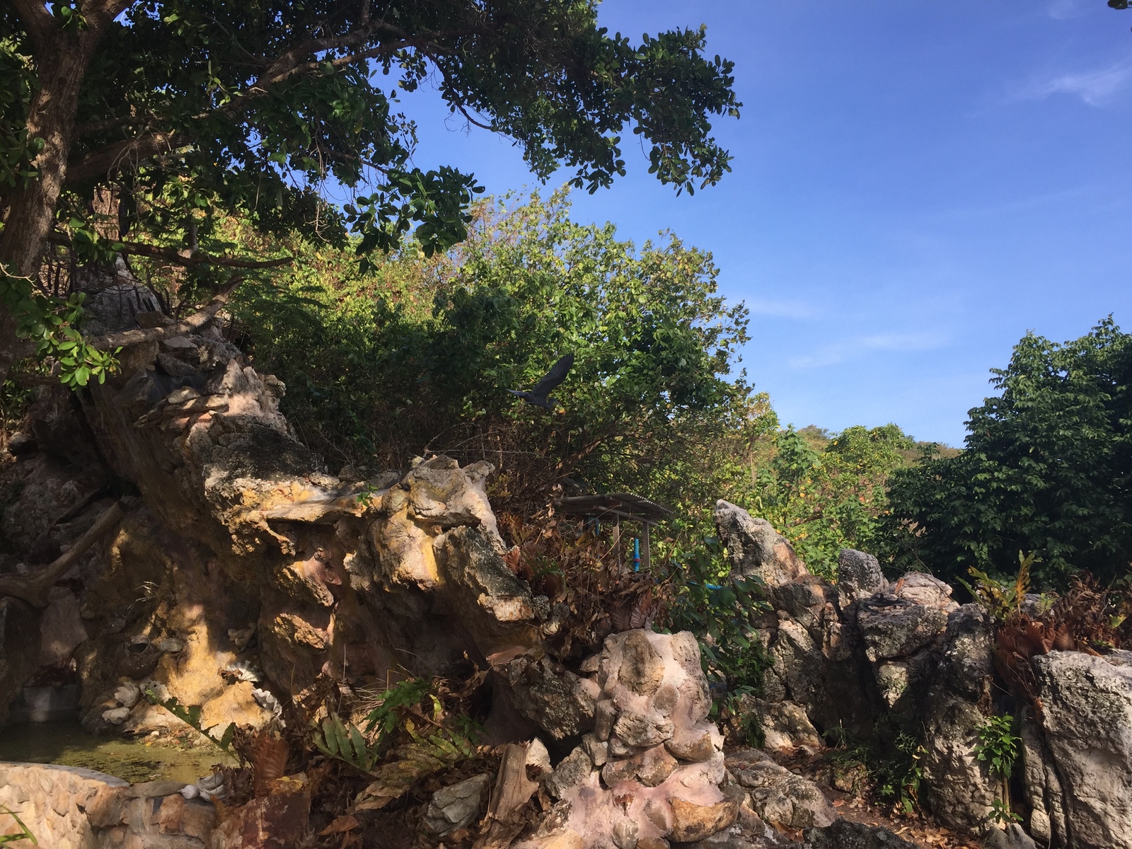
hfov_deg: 61.7
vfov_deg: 48.2
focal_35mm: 29
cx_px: 566
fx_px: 948
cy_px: 424
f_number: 2.2
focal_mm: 4.15
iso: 32
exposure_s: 1/842
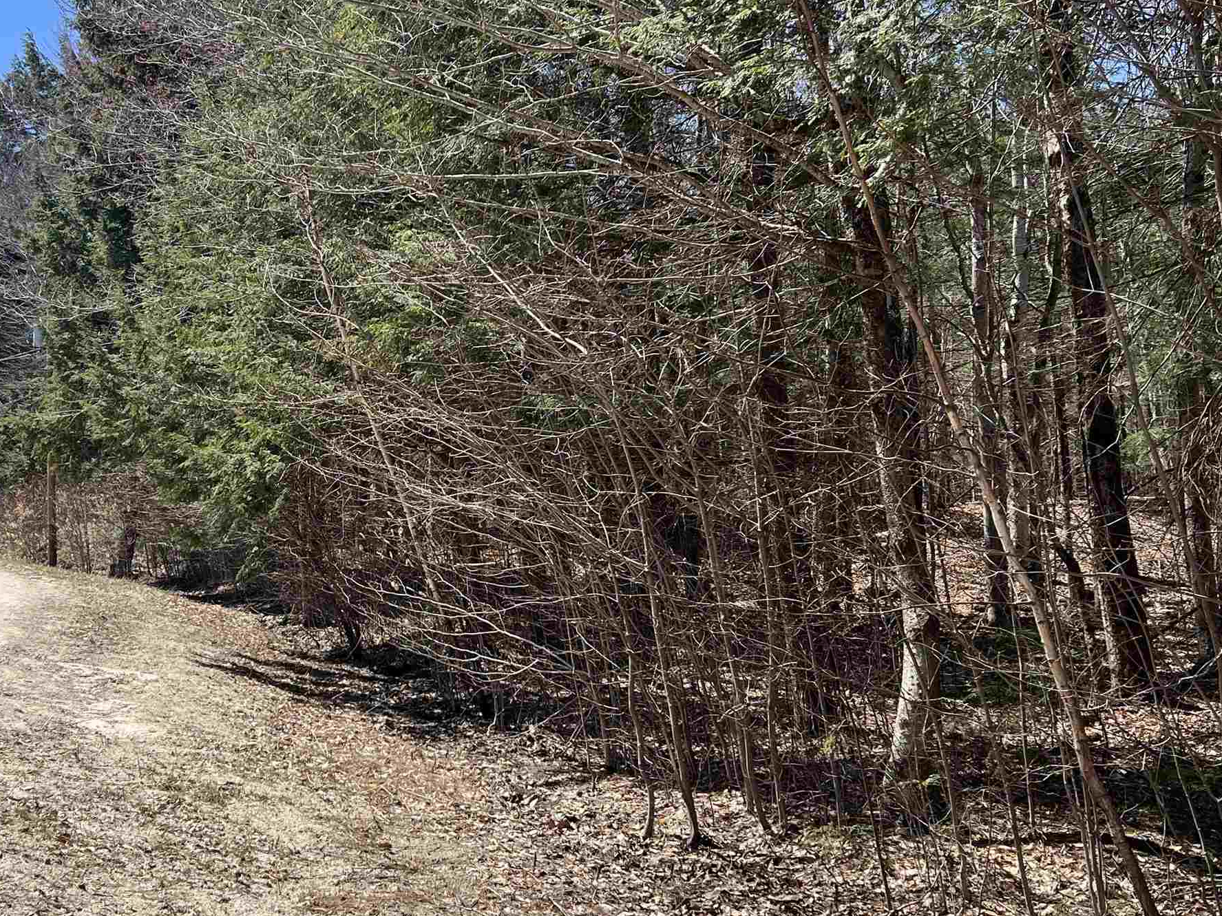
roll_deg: -0.5
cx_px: 433
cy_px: 439
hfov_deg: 41.7
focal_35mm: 45
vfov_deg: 32.2
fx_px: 1588
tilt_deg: +5.9
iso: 50
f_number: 1.5
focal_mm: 5.7
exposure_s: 1/2353
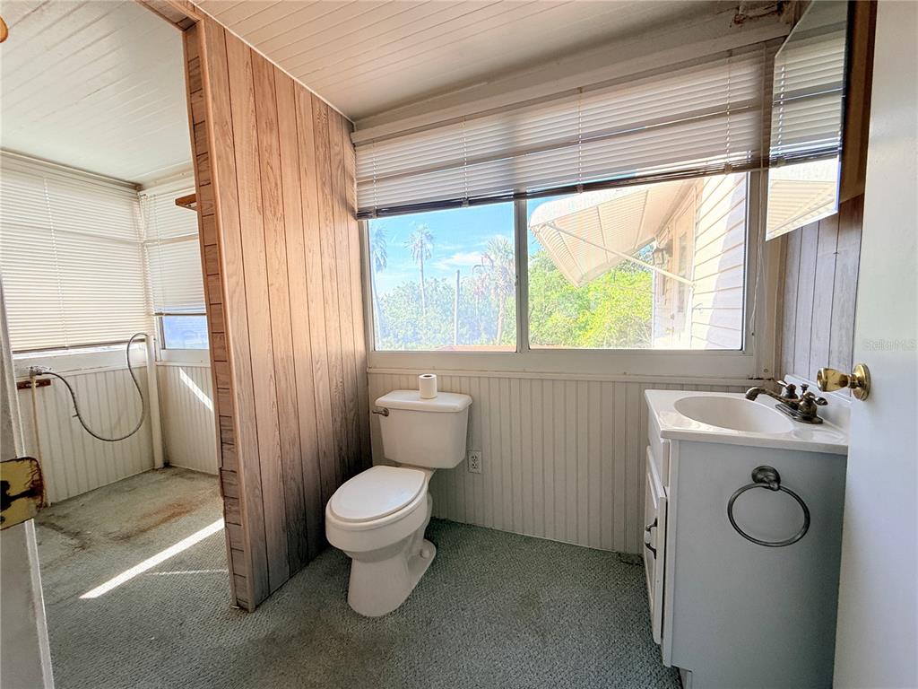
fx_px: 371
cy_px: 344
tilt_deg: -4.8
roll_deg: +1.1
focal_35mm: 14
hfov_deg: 102.1
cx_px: 459
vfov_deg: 85.7
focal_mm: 2.22
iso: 50
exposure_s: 1/161
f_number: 2.2
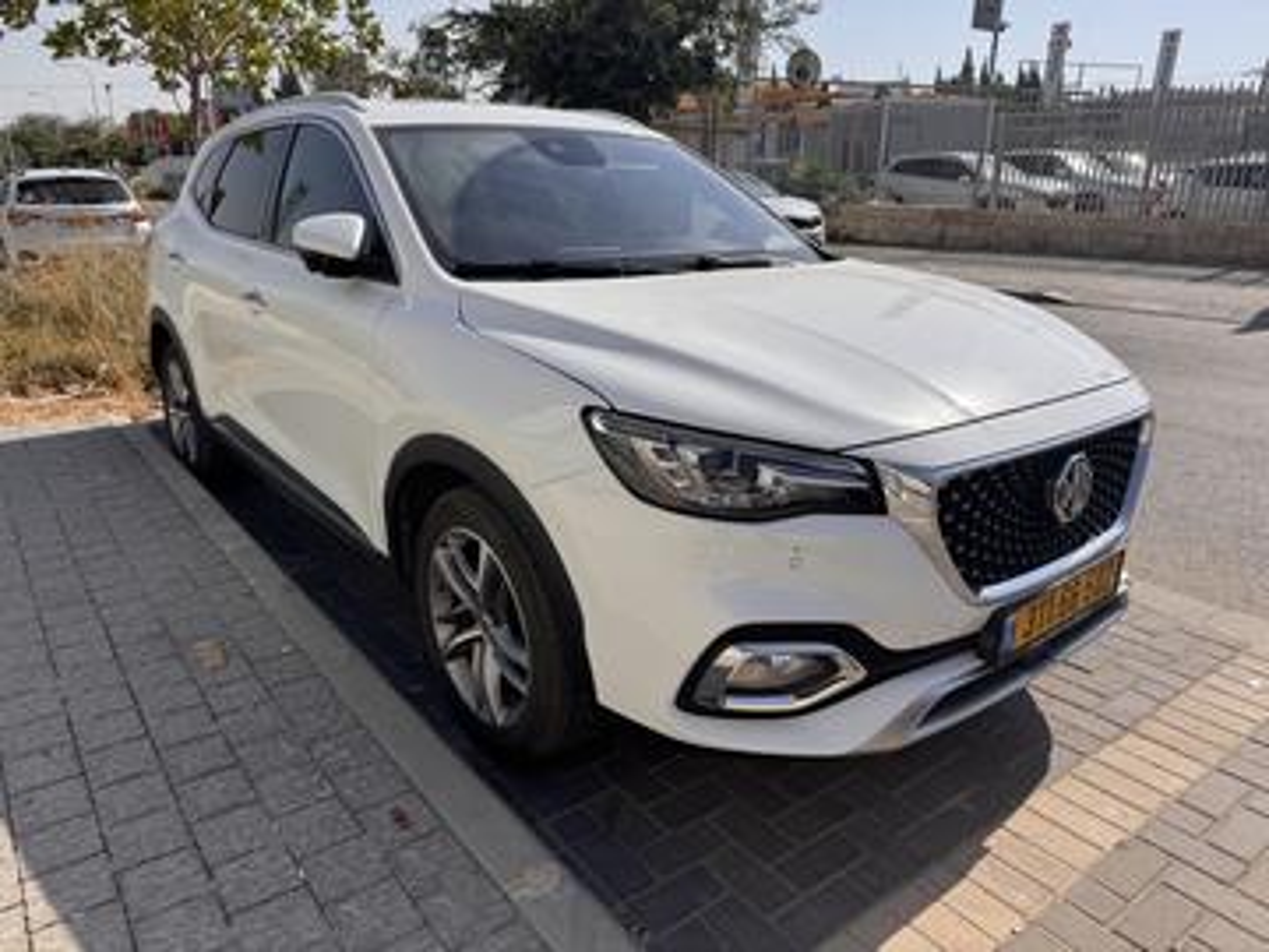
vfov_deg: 56.8
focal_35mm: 24
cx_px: 634
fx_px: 880
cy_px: 476
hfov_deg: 71.6
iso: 80
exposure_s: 1/6410
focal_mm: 6.76
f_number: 1.78
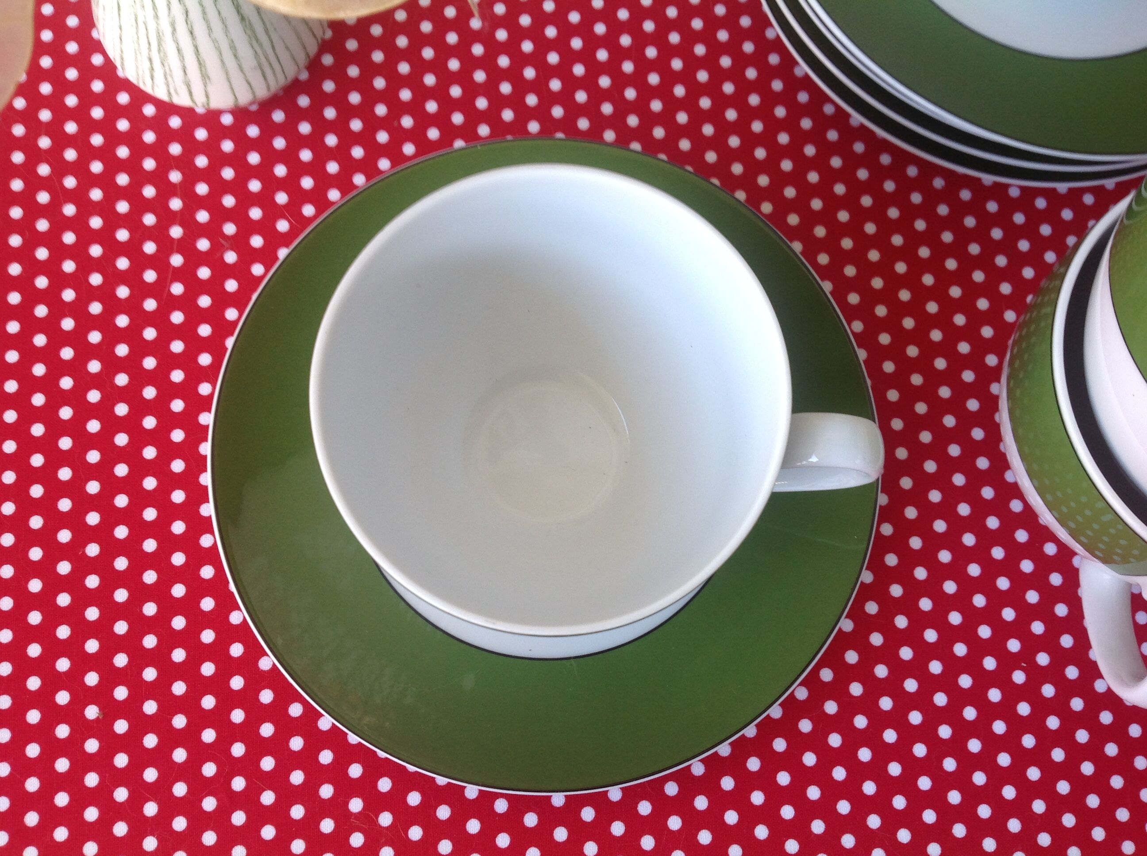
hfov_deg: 52.7
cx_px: 574
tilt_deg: -75.8
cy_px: 428
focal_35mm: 35
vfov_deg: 40.6
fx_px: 1158
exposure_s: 1/30
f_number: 2.4
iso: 50
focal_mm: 4.28
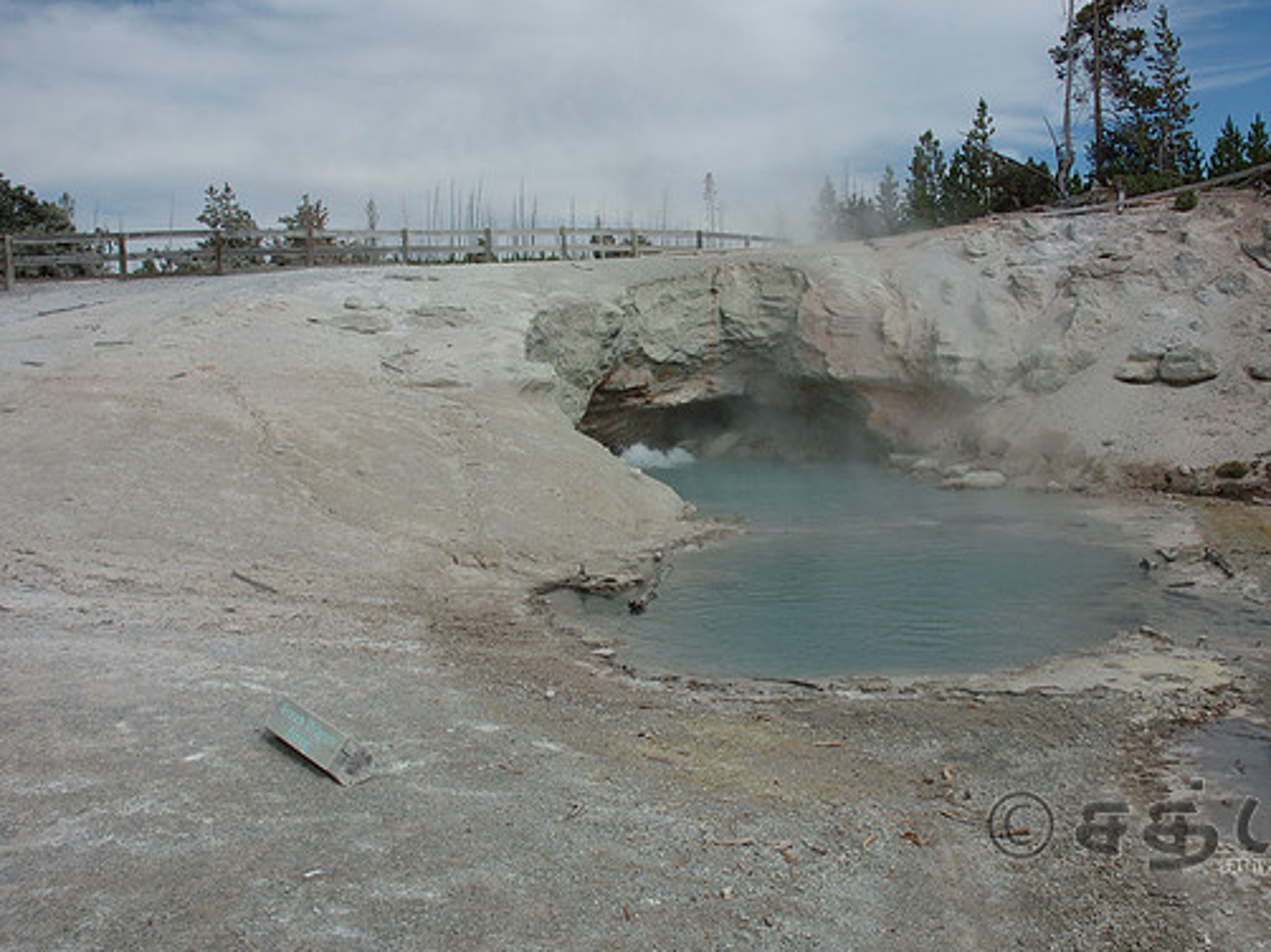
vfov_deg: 46.8
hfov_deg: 59.7
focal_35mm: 30
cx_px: 724
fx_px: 1101
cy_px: 476
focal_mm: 18
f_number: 10
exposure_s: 1/400
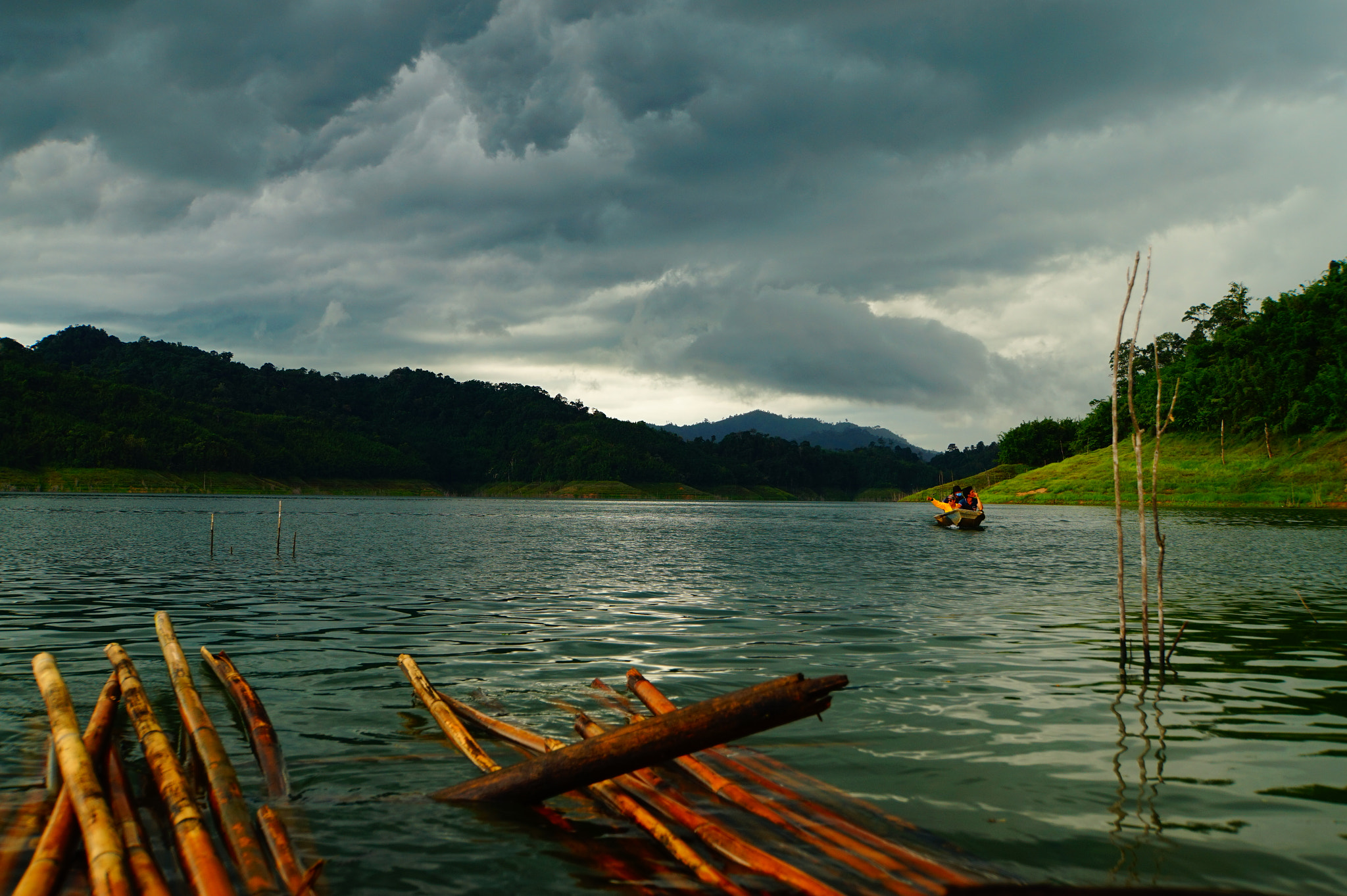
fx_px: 1823
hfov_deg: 40.6
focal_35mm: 49
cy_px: 448
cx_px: 674
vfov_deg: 27.6
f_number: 4.5
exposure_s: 1/160
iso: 100
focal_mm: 32.5
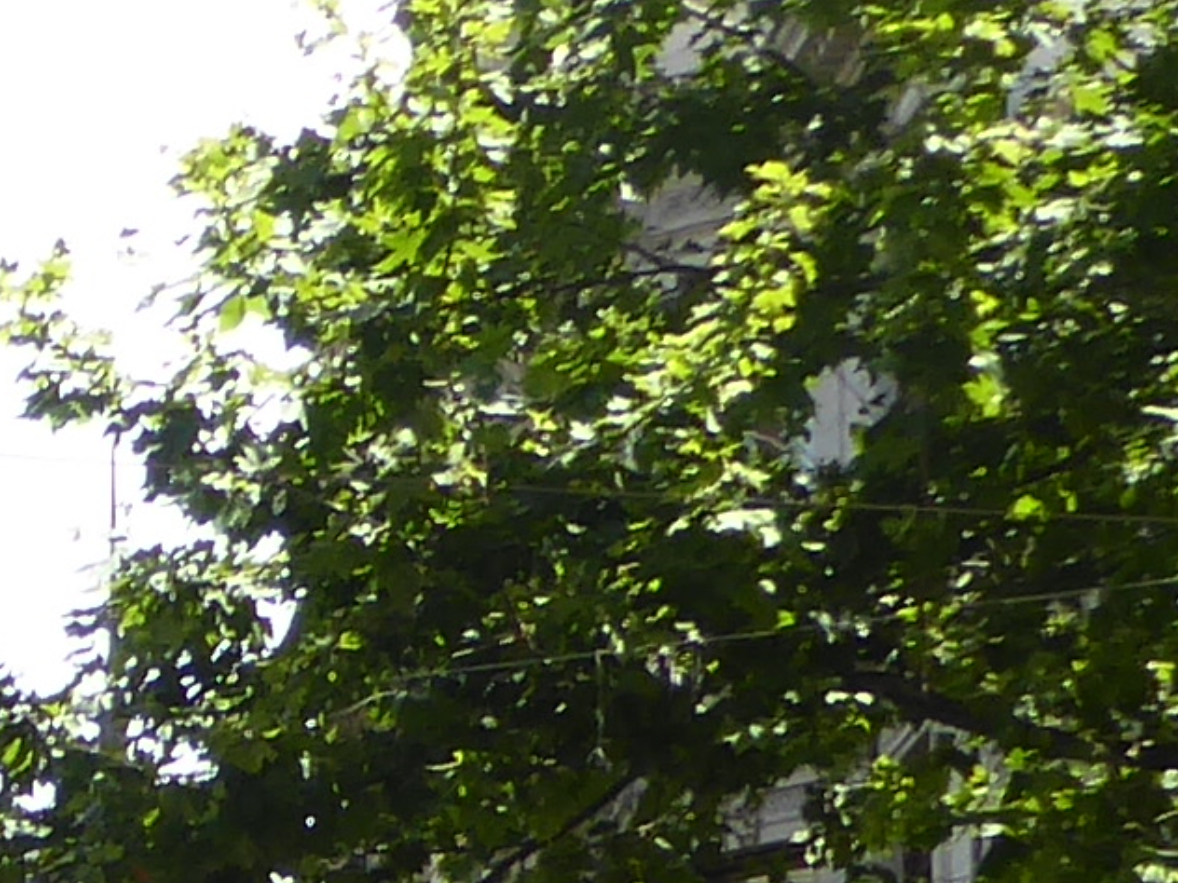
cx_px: -1486
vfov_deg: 4.9
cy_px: 2414
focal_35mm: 291
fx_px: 9903
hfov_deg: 6.5
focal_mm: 7.8
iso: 80
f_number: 3.9
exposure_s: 1/320
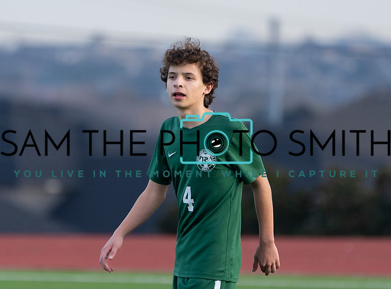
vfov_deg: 2.2
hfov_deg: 3.0
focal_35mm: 670
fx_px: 7531
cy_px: 172
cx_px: 179
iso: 800
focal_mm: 400
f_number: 5.6
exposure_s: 1/1250
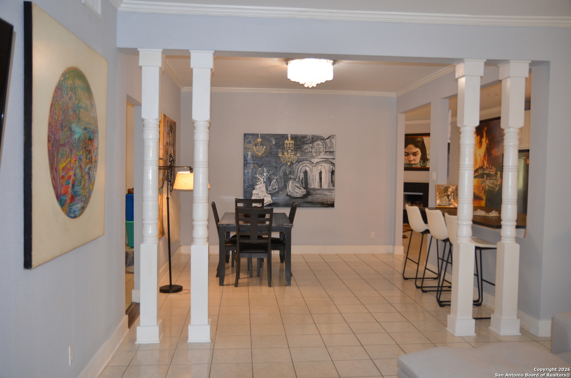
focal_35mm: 30
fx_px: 475
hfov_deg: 62.0
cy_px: 189
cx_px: 286
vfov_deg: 43.4
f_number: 2.8
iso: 400
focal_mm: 20
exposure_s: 1/80
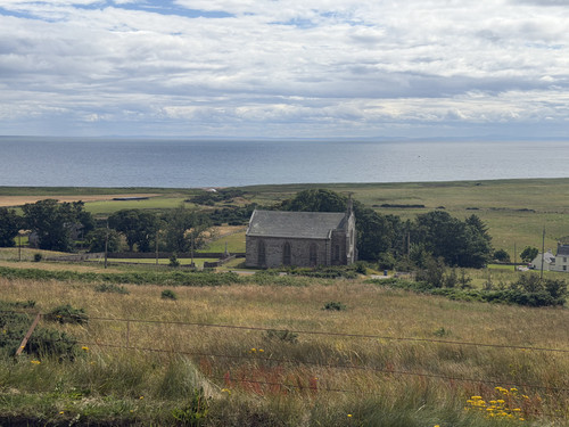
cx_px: 284
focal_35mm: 48
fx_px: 789
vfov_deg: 30.3
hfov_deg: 39.7
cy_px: 214
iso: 80
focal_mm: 6.76
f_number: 1.78
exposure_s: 1/9901
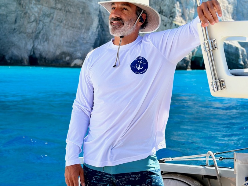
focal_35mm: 65
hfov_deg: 29.8
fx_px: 466
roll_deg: +0.0
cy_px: 44
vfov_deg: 22.4
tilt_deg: +3.3
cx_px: 124
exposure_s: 1/2410
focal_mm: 6.86
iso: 80
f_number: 1.78
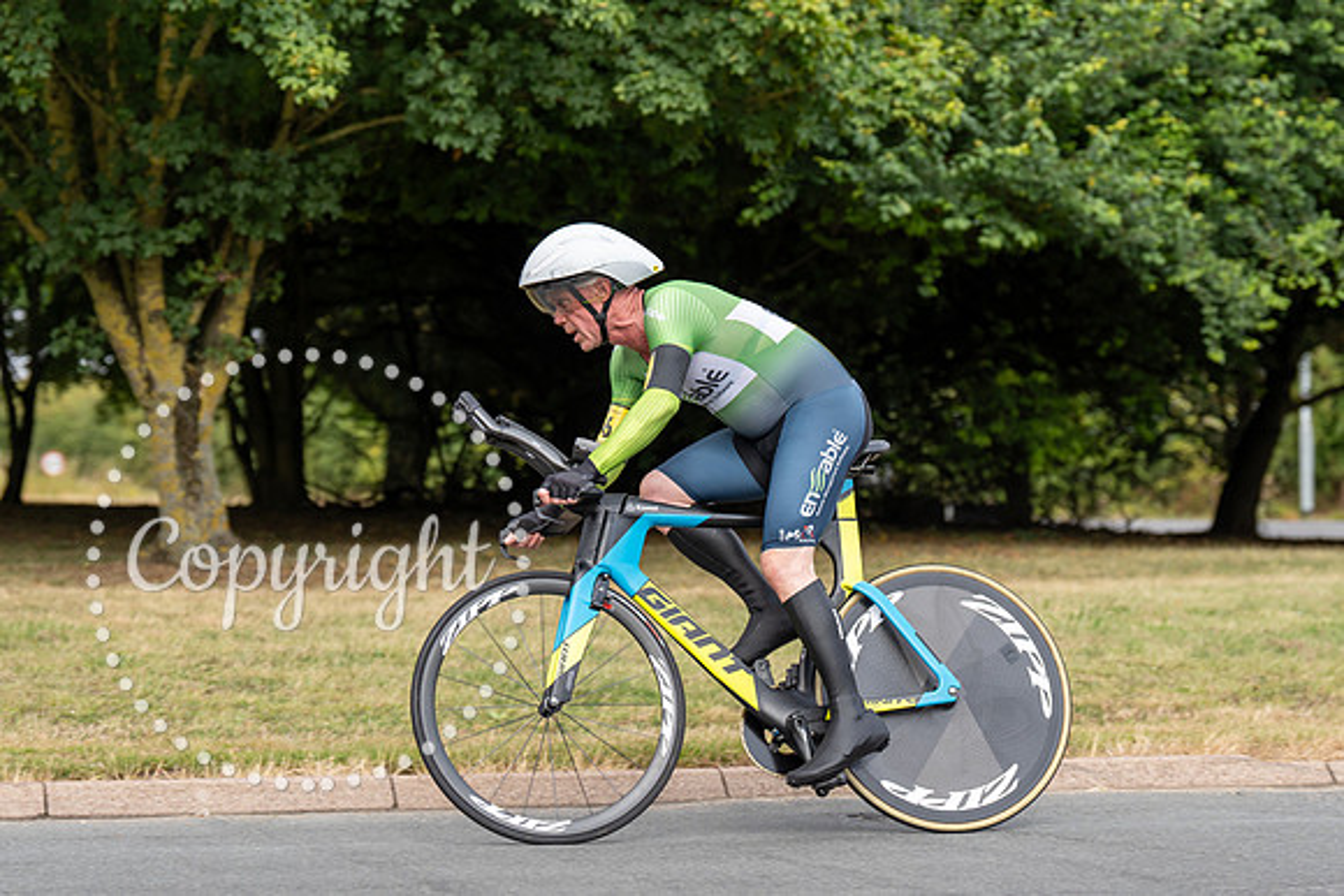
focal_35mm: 107
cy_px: 404
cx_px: 666
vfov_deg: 12.8
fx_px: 4011
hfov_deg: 19.0
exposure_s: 1/1000
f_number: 3.5
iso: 200
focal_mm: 92
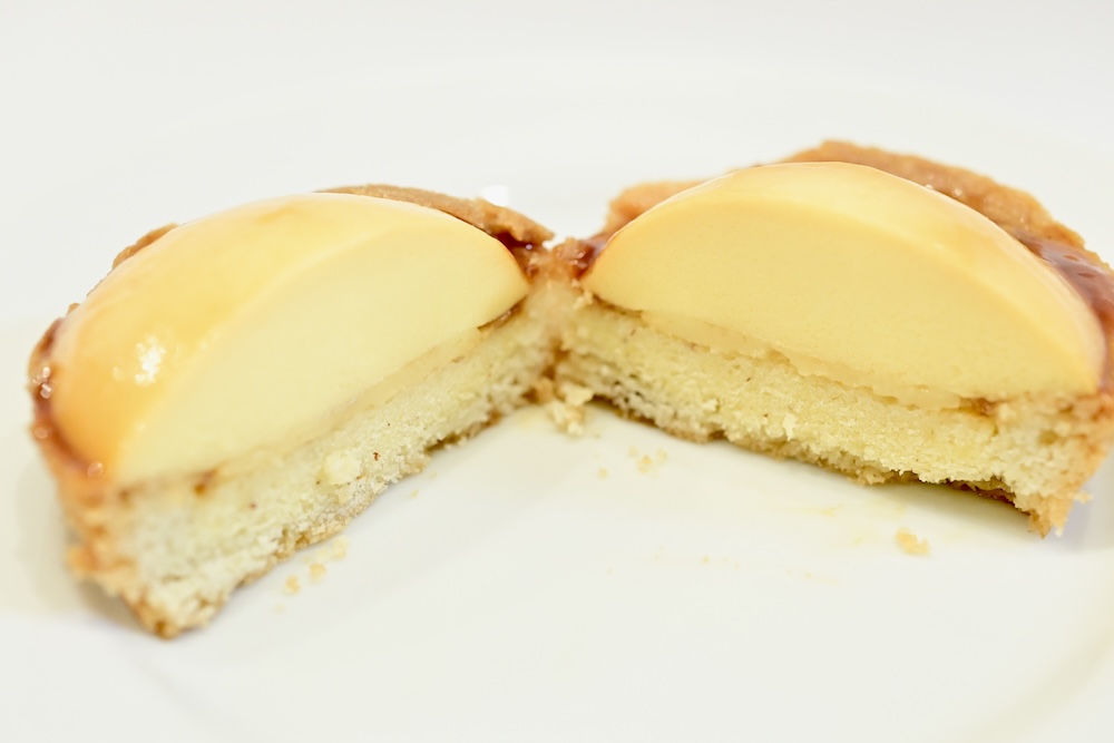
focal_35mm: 60
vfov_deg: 22.6
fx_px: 1857
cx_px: 557
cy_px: 372
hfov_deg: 33.4
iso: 6400
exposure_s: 1/160
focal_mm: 60
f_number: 5
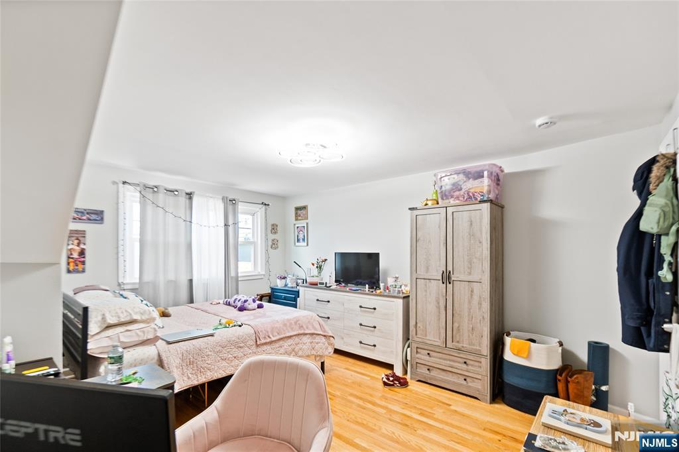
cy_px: 226
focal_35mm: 15
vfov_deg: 77.3
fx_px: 283
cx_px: 340
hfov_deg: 100.4
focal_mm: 10
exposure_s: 1/8
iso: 200
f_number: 4
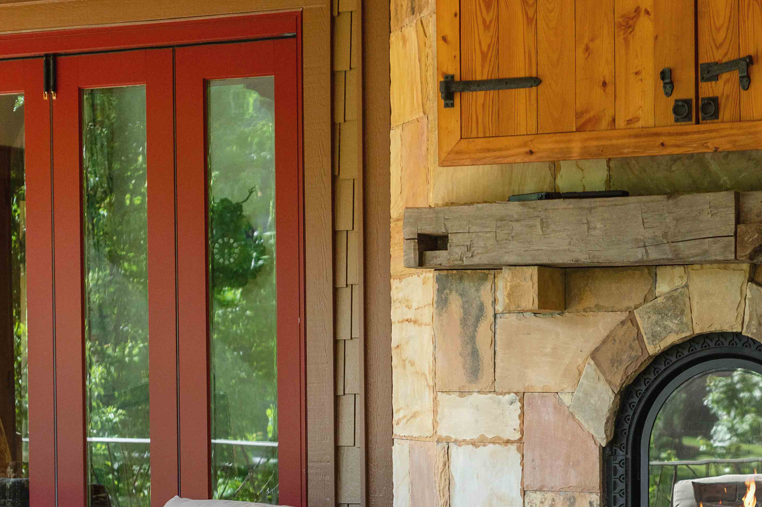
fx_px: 2010
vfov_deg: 14.3
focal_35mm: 95
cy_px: 446
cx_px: 591
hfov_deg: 21.3
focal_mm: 50
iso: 320
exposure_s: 1/800
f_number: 3.5
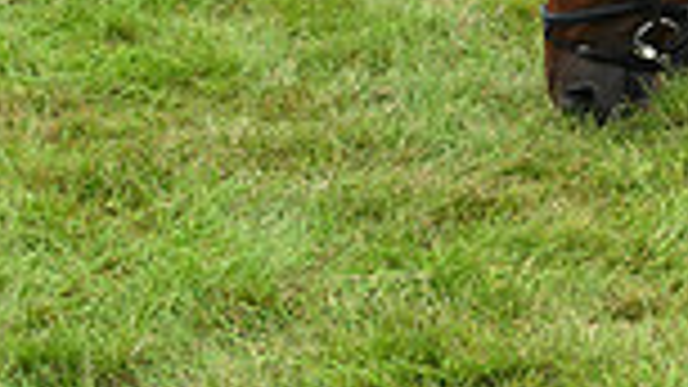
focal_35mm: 175
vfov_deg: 6.7
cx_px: 1066
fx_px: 3192
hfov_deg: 11.7
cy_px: -421
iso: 2800
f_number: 5.6
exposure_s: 1/1250
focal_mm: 44
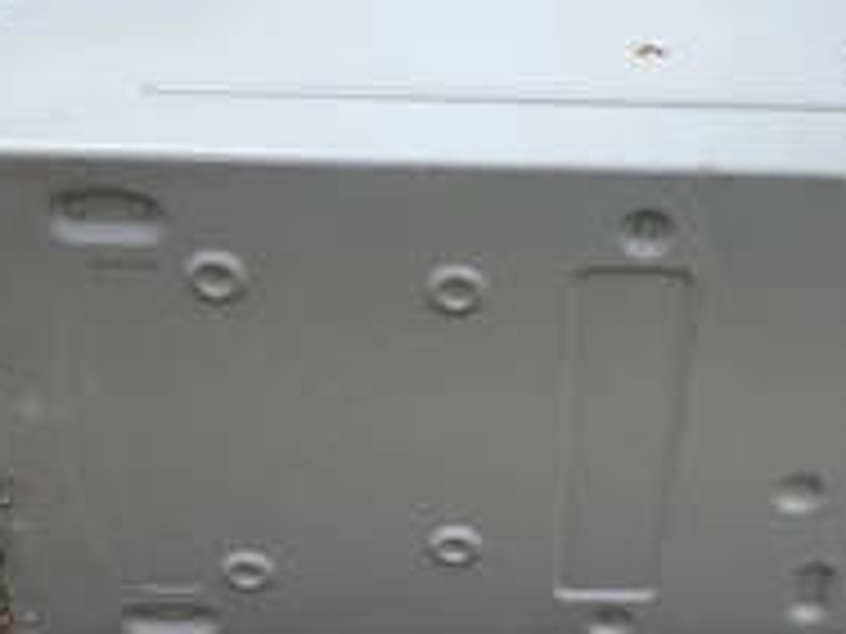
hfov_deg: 29.1
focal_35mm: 66
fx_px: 1613
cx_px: 590
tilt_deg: -33.6
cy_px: 315
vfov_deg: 22.3
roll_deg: -3.9
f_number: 2.4
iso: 25
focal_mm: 3.3
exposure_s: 1/1359
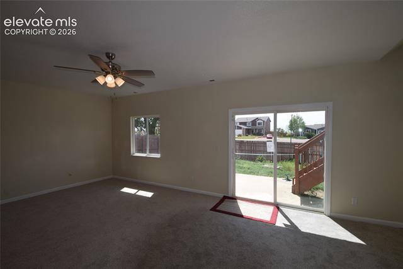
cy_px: 134
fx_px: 168
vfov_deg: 77.4
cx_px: 202
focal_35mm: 15
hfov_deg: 100.4
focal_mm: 10
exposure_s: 1/160
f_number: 6.3
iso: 100
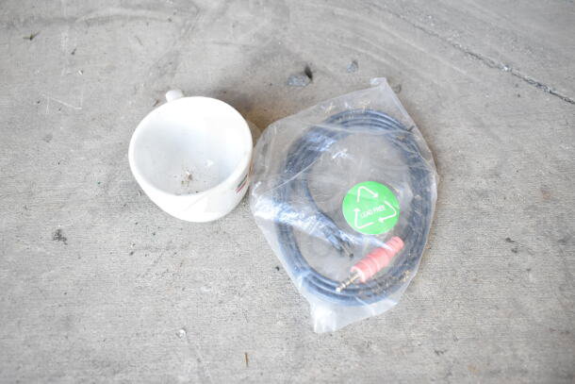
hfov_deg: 61.9
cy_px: 192
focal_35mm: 30
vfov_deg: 43.6
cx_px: 288
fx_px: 479
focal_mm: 20
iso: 1600
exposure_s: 1/100
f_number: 5
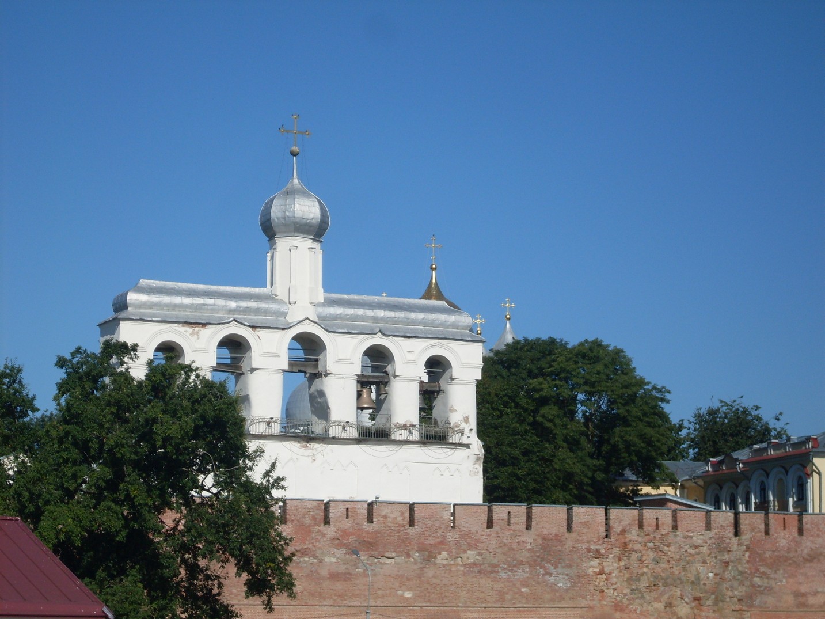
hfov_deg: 19.1
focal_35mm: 103
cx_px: 412
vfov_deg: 14.4
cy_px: 310
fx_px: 2455
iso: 80
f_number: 4.8
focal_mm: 17.1
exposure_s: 1/1000
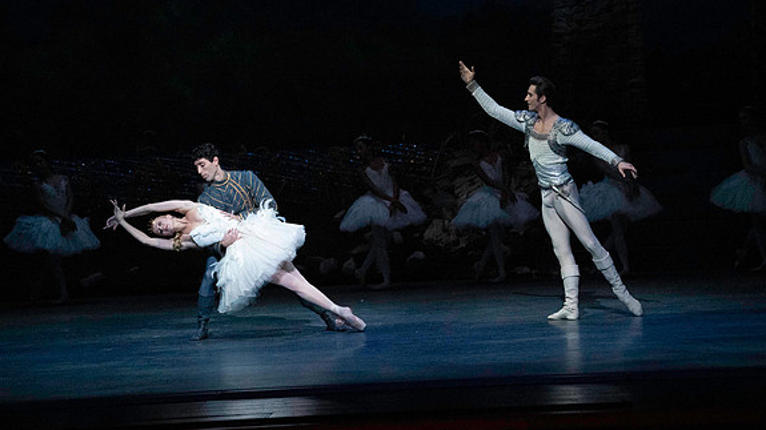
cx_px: 385
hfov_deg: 12.9
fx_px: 3391
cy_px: 186
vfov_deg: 7.3
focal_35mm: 167
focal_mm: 158
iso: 25600
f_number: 5
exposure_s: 1/400
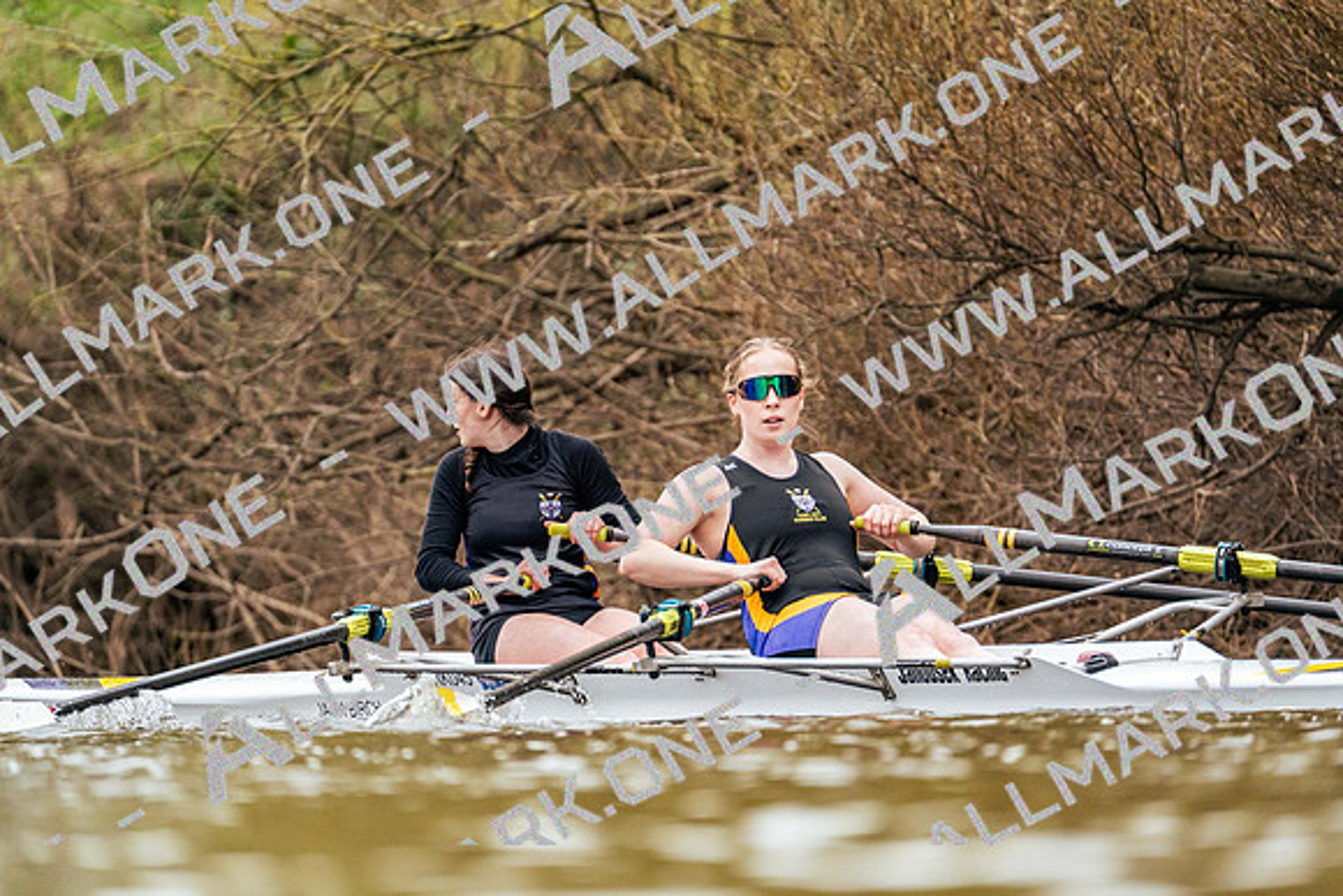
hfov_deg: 3.4
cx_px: 672
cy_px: 448
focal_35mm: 600
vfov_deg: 2.3
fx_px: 22388
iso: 2500
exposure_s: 1/2000
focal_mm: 600
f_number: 6.3
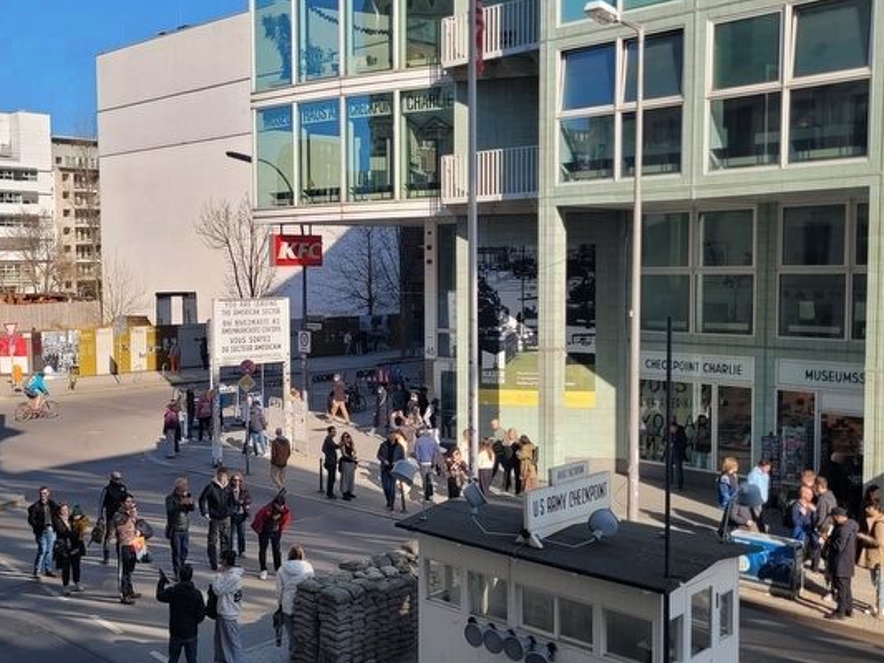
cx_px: 330
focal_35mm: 39
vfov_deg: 36.8
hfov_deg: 47.4
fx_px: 996
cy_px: 350
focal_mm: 5.4
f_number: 1.8
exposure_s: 1/2010
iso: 40
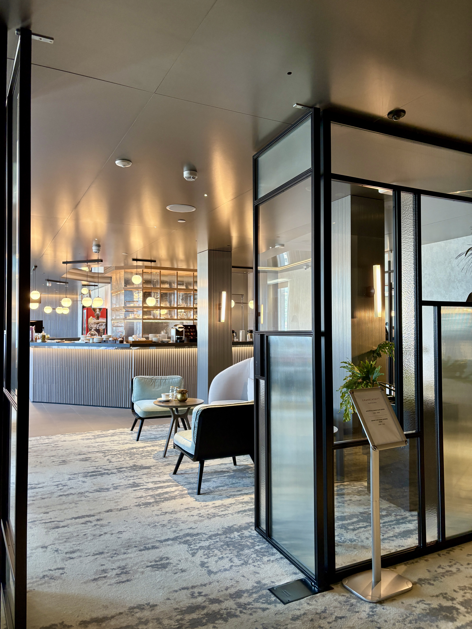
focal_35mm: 26
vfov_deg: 67.3
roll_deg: +0.3
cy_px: 314
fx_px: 473
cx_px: 236
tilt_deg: +1.6
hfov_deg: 53.1
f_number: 1.6
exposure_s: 1/45
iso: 160
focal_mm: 5.96
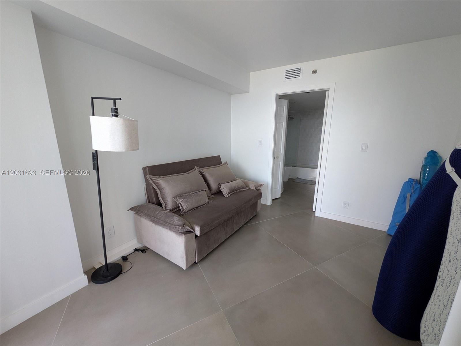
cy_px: 173
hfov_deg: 102.1
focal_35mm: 14
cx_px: 230
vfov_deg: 85.7
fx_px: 186
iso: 60
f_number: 2.2
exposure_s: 1/30
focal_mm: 1.83
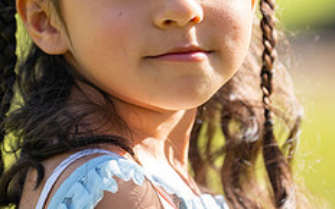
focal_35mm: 366
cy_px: 104
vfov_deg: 3.6
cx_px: 129
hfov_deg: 5.7
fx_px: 3342
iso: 400
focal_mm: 185
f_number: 4
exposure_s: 1/800
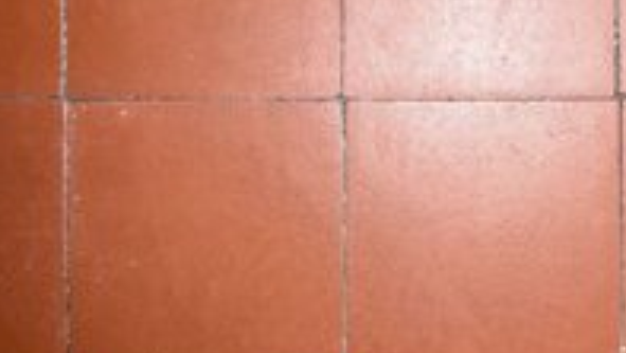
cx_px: 448
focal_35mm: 64
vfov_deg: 18.6
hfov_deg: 32.4
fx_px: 1063
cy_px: 60
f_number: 1.8
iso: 25
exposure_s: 1/35
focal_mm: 3
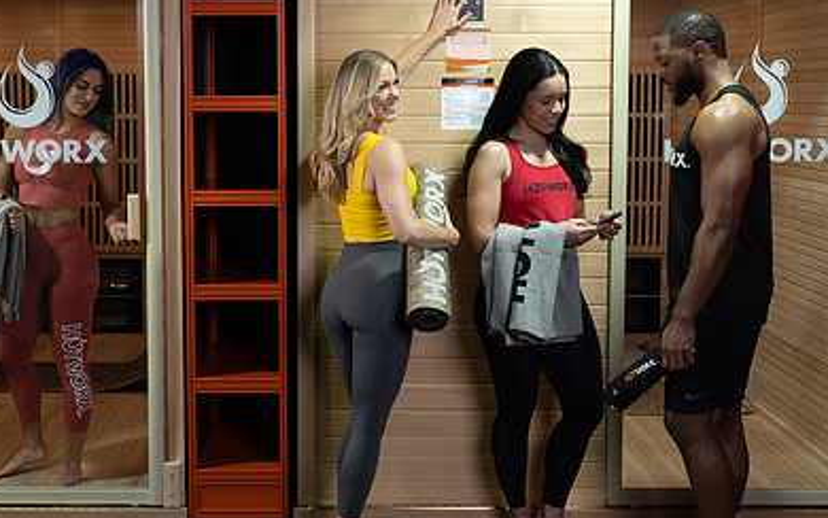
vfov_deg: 24.4
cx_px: 329
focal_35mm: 53
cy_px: 188
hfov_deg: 38.0
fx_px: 1196
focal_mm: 35
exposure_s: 1/125
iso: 640
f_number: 4.5
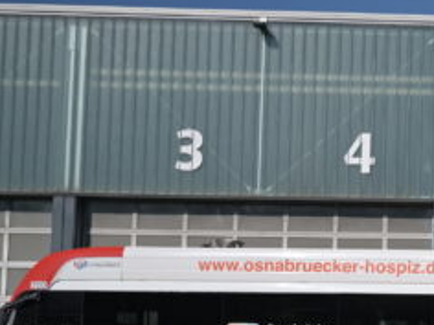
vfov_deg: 14.9
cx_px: 585
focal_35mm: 99
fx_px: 1236
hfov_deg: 18.4
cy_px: 272
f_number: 2.8
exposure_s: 1/6400
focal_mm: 31.5
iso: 100
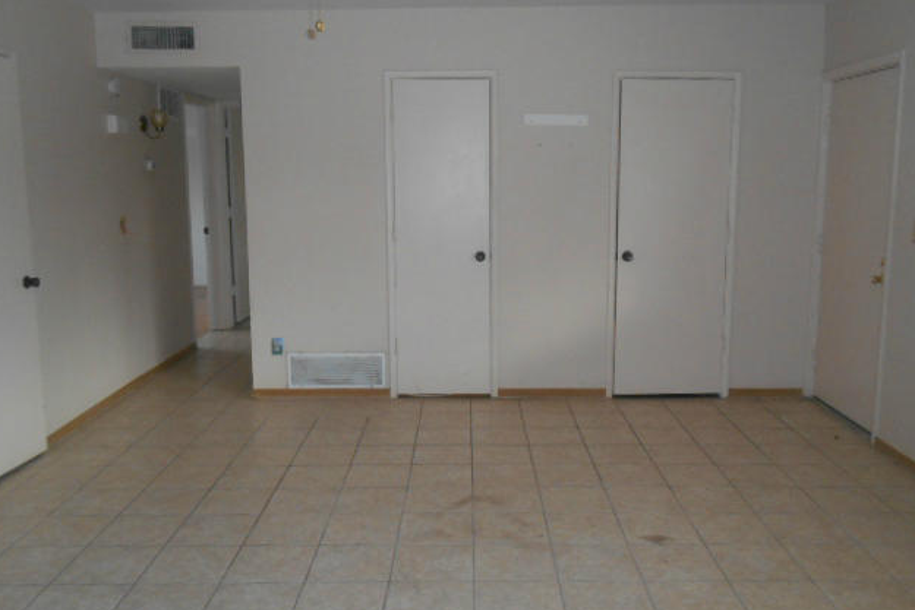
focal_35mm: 33
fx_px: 839
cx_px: 460
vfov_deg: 40.0
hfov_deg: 57.2
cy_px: 303
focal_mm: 5.5
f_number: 3.6
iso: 320
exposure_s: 1/25
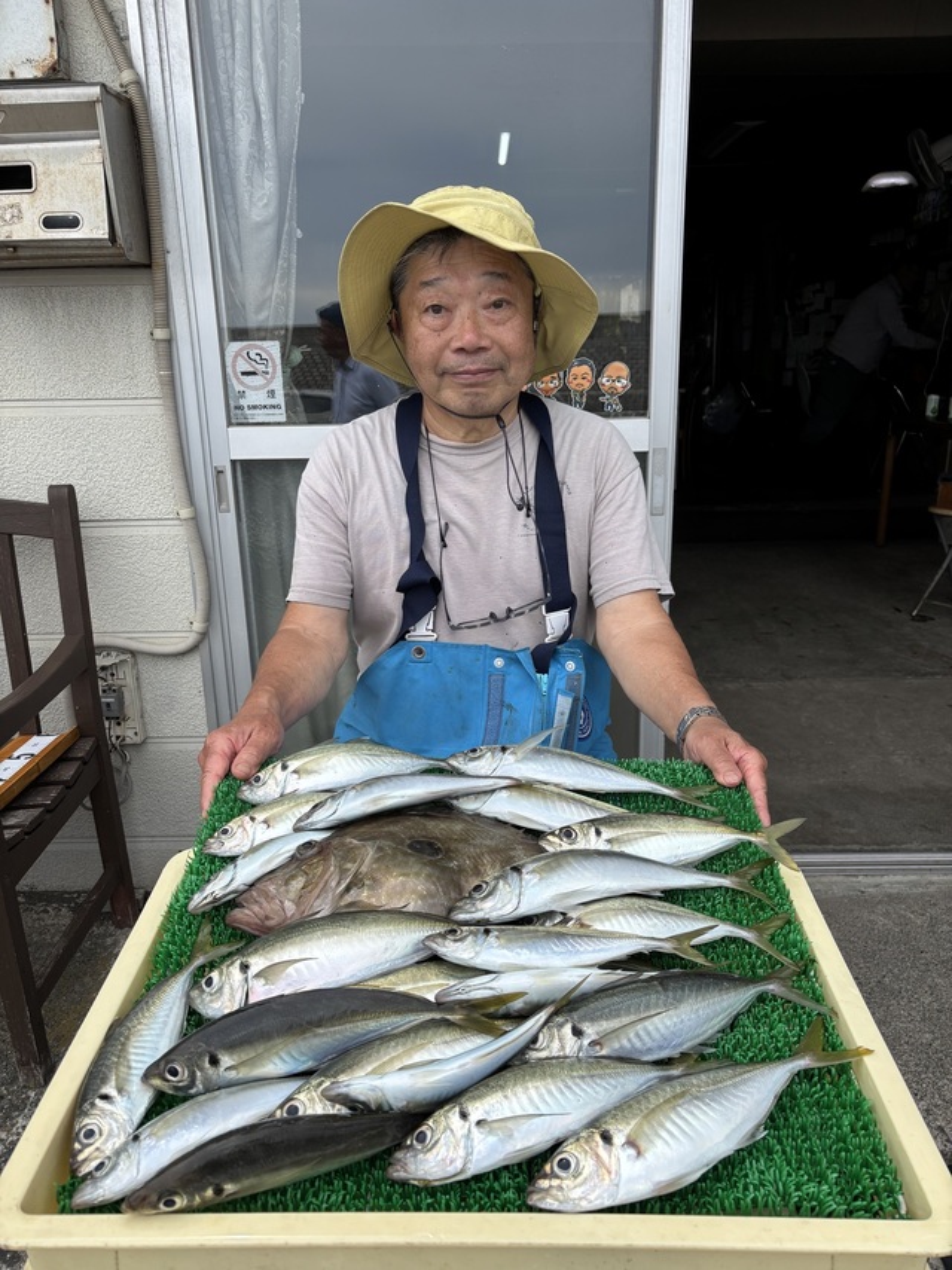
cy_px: 635
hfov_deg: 53.0
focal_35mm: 26
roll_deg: +1.6
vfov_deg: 67.3
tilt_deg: -18.6
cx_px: 476
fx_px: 954
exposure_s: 1/1522
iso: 50
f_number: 1.6
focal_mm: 5.96
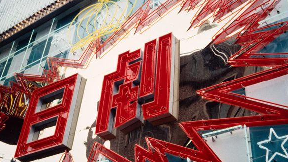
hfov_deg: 24.4
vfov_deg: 13.9
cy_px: 73
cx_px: 118
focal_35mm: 87
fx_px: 665
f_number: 8
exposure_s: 1/250
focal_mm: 60
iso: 100
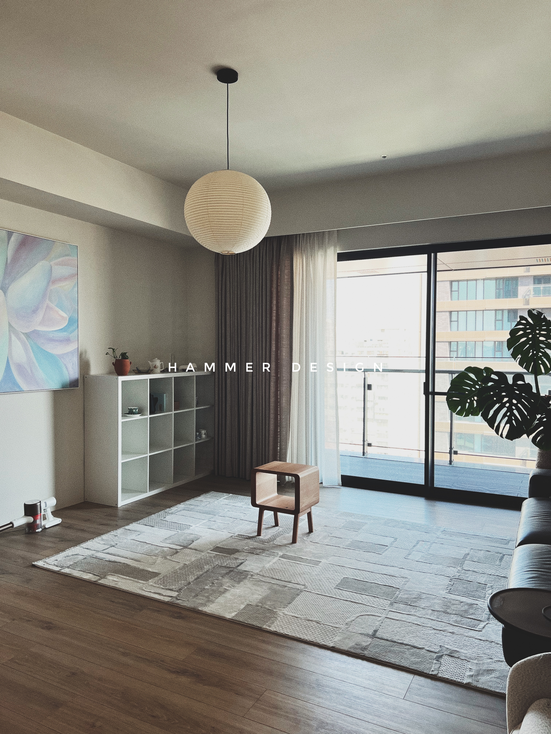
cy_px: 367
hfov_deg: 53.1
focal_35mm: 26
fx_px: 552
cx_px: 276
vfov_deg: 67.3
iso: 64
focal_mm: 5.7
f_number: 1.5
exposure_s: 1/121
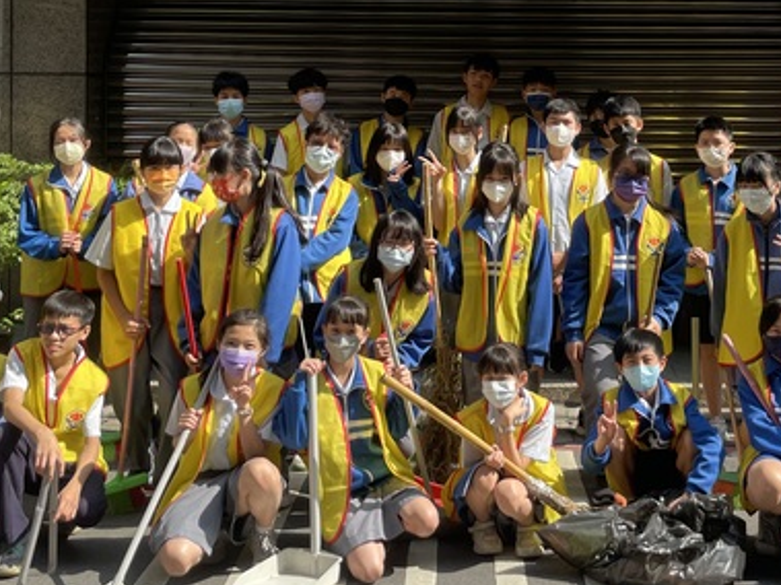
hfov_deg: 39.3
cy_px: 133
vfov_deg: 29.7
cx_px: 507
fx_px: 1083
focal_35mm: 48
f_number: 1.6
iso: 32
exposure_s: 1/947
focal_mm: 4.2
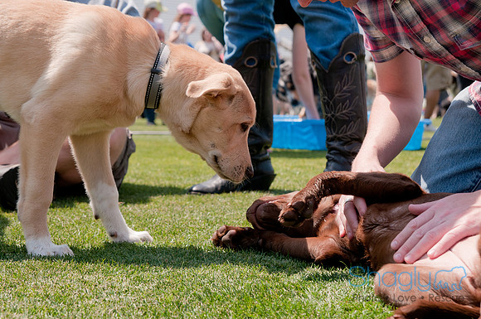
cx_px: 240
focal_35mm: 75
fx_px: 1001
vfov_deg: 18.1
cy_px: 160
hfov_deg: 27.0
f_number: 5.6
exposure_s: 1/400
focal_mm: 50
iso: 200
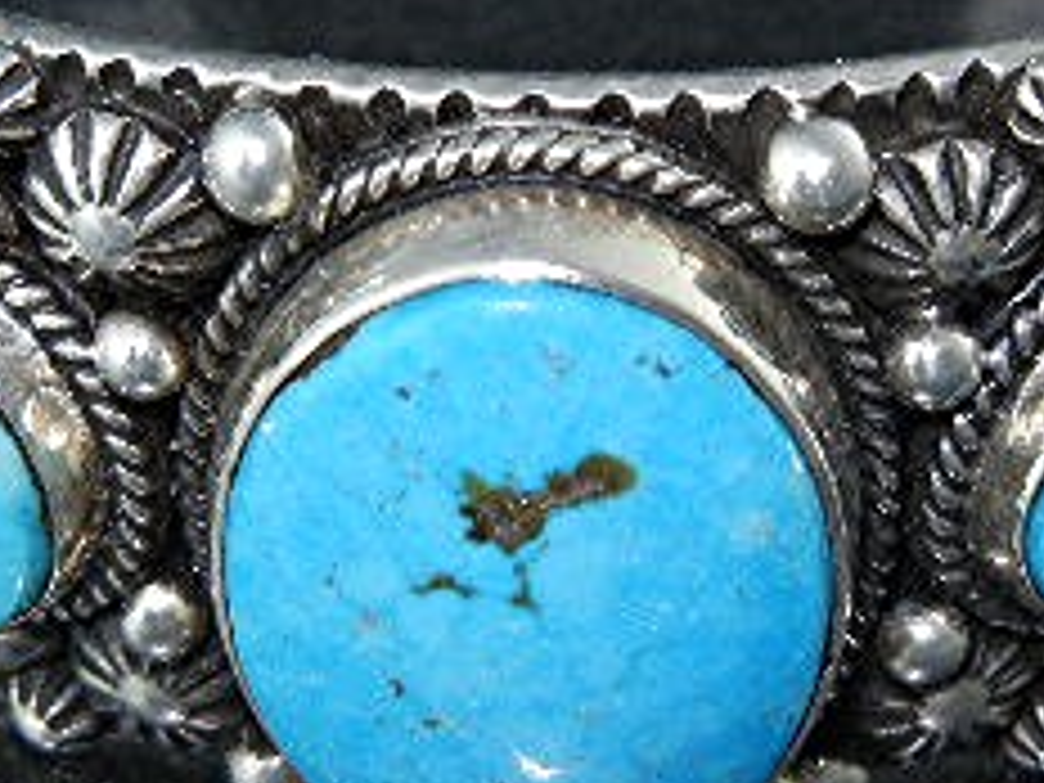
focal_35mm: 163
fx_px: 4916
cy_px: 238
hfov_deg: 12.1
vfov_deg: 9.1
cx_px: 549
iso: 200
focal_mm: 10.6
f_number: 4
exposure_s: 1/30
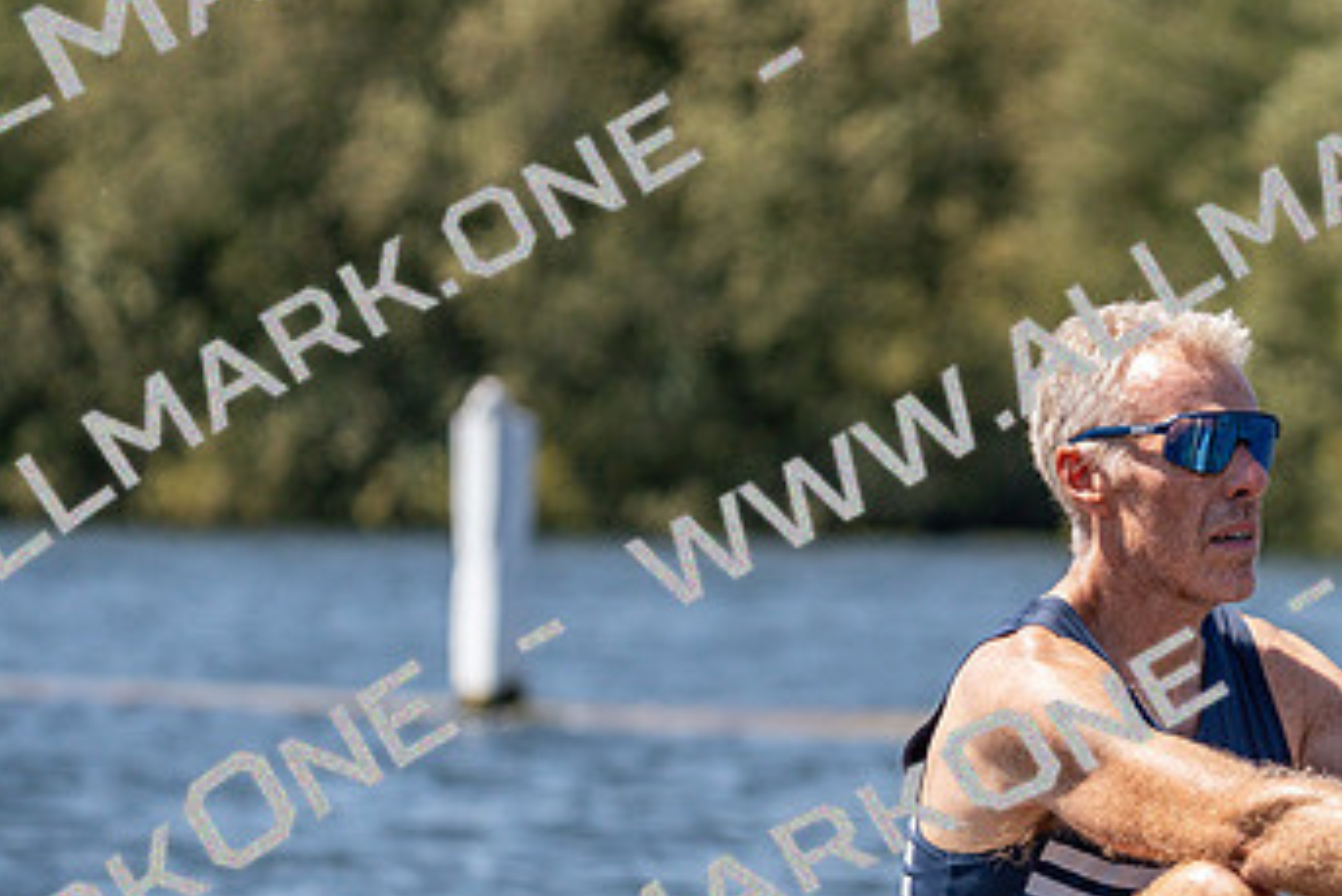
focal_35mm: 414
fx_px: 15439
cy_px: 616
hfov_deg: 5.0
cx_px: 1111
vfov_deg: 3.3
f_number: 5.6
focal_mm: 245
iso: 320
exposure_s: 1/2000
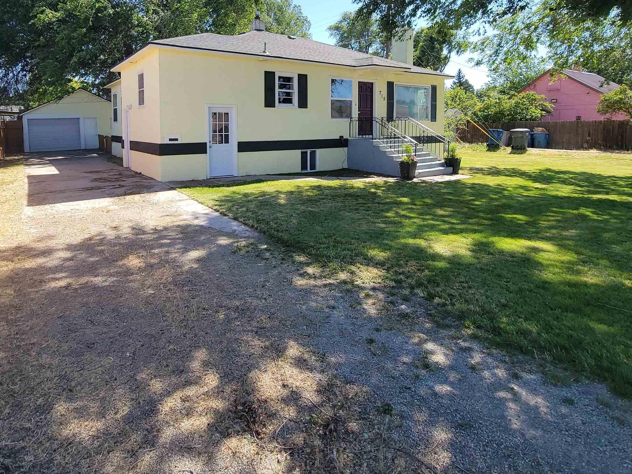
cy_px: 134
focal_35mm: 20
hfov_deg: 81.5
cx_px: 285
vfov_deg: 63.1
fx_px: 365
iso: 50
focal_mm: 2.2
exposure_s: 1/647
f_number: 2.2
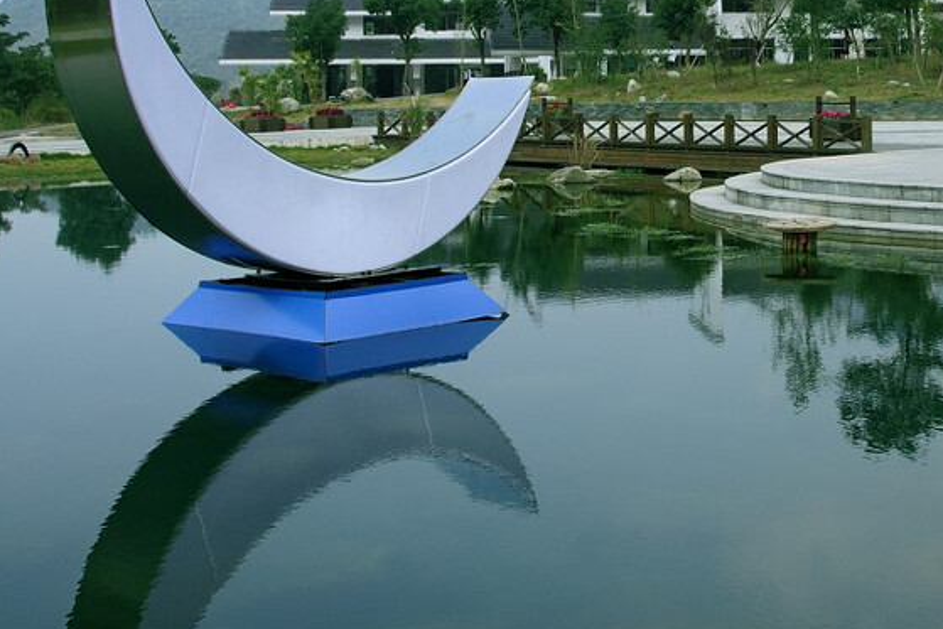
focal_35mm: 58
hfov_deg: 33.8
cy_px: 99
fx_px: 1520
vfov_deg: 23.0
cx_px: 702
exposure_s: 1/125
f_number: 9
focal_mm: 18
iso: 100
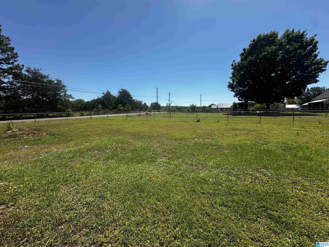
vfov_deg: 85.7
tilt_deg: -3.3
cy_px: 124
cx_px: 164
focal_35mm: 14
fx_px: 133
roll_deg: -0.6
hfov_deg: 102.1
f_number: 2.2
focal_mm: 2.22
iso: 50
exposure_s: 1/1855
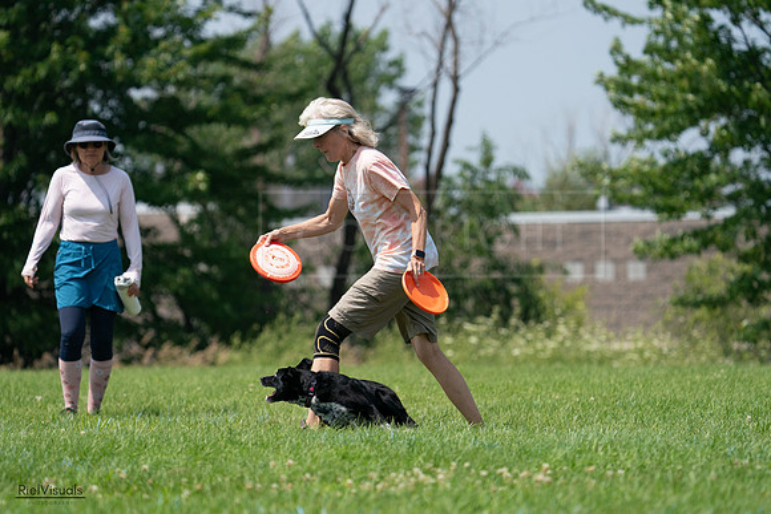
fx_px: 6276
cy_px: 257
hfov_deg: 7.0
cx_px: 386
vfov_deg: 4.7
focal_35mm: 293
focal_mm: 293
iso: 1000
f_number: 5.6
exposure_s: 1/4000
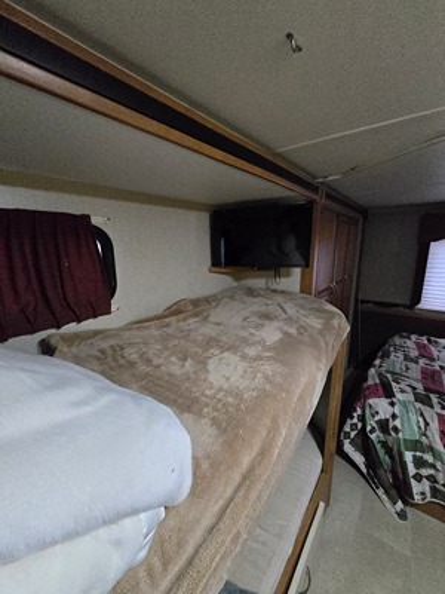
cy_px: 297
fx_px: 223
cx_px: 222
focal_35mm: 13
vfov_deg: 106.2
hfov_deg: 89.9
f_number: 2.2
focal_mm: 2.2
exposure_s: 1/60
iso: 1600
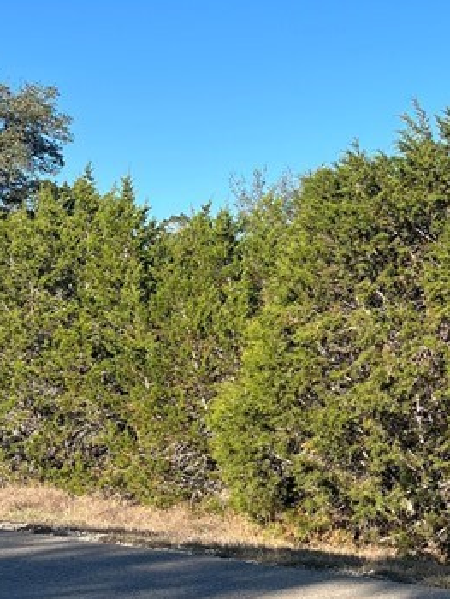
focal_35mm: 76
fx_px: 1316
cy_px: 270
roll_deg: +0.7
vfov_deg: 25.6
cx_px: 400
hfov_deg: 19.1
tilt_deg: +5.8
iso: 50
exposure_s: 1/2571
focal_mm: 5.7
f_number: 1.5
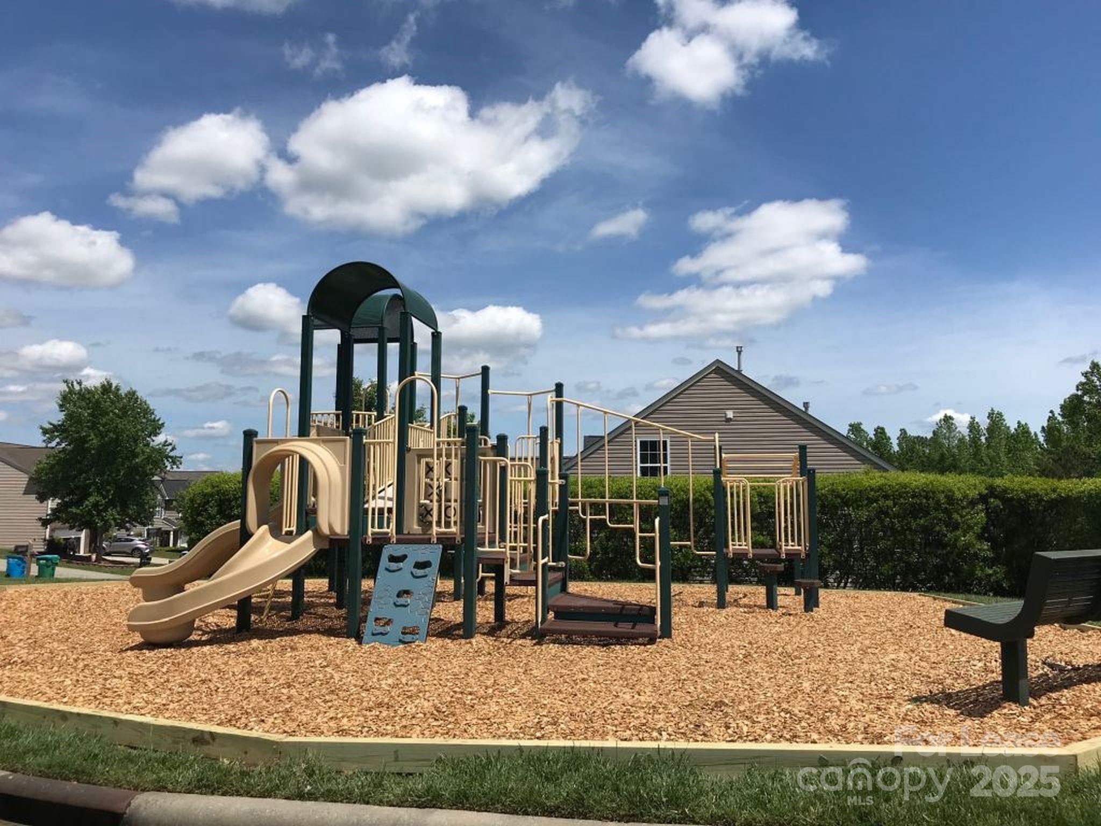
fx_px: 891
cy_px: 413
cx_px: 550
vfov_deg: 49.7
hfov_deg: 63.4
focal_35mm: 28
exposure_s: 1/4000
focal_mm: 3.99
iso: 20
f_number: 1.8
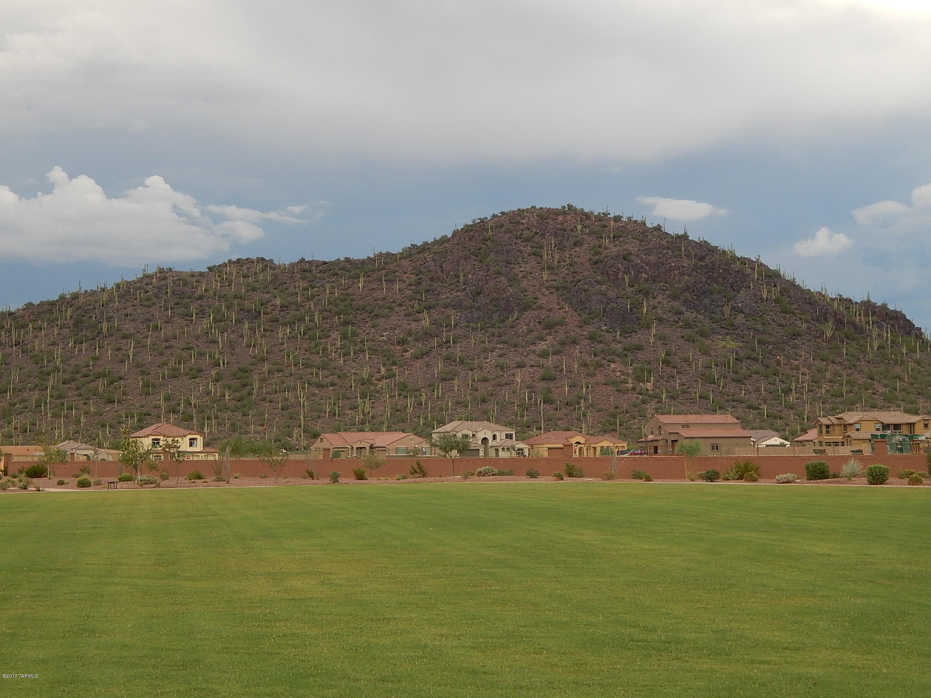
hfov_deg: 28.2
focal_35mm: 69
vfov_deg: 21.3
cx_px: 466
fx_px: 1856
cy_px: 349
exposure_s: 1/400
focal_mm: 12.3
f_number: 4.1
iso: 125
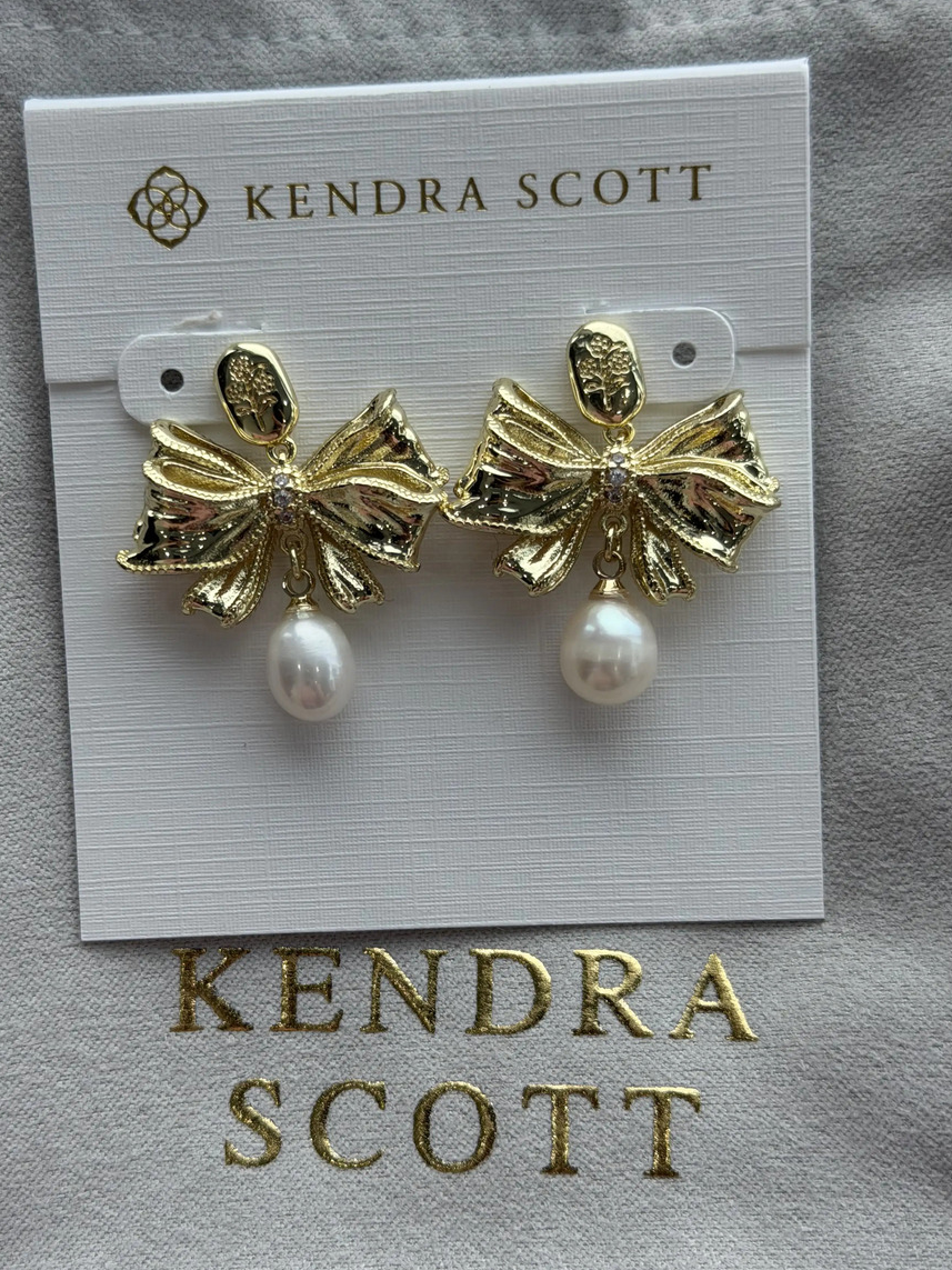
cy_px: 639
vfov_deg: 34.4
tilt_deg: -71.6
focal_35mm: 56
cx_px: 429
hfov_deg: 26.1
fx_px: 2054
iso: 64
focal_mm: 6.76
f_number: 1.78
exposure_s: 1/299
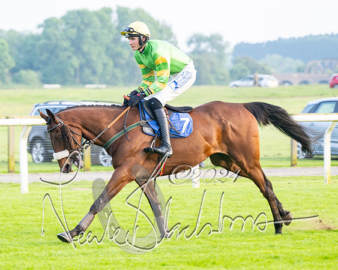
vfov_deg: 6.3
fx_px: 2439
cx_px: 152
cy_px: 131
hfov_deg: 7.9
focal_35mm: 244
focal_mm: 160
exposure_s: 1/500
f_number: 4
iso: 400
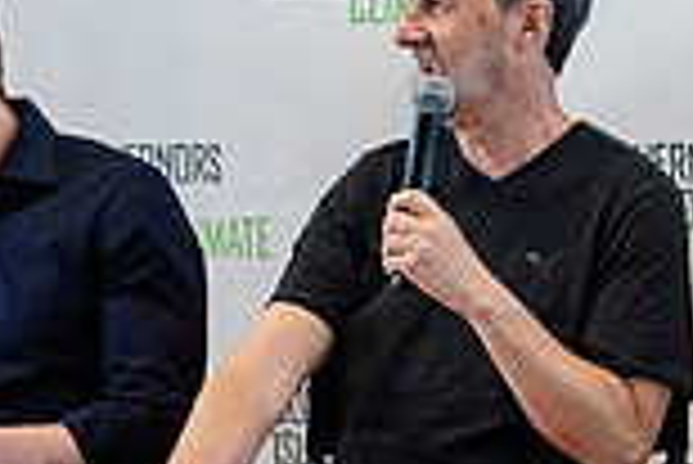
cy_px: 110
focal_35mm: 458
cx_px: 428
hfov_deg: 4.5
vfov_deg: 3.0
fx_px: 8825
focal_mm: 120
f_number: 4
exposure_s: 1/320
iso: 4000
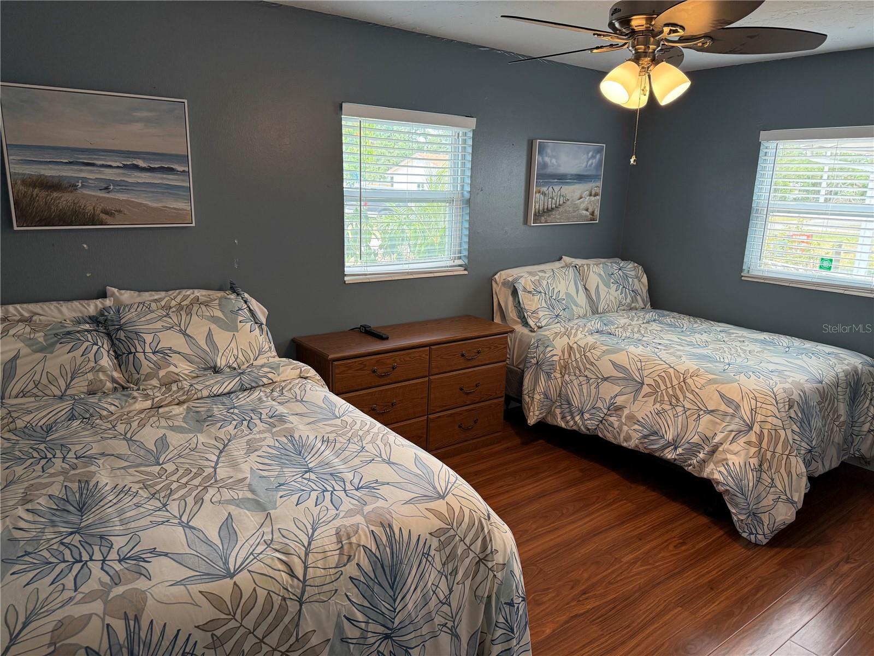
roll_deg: -1.9
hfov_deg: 71.6
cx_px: 437
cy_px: 328
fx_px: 606
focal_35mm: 24
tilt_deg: -13.3
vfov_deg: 56.8
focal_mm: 6.76
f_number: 1.78
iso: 250
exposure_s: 1/120
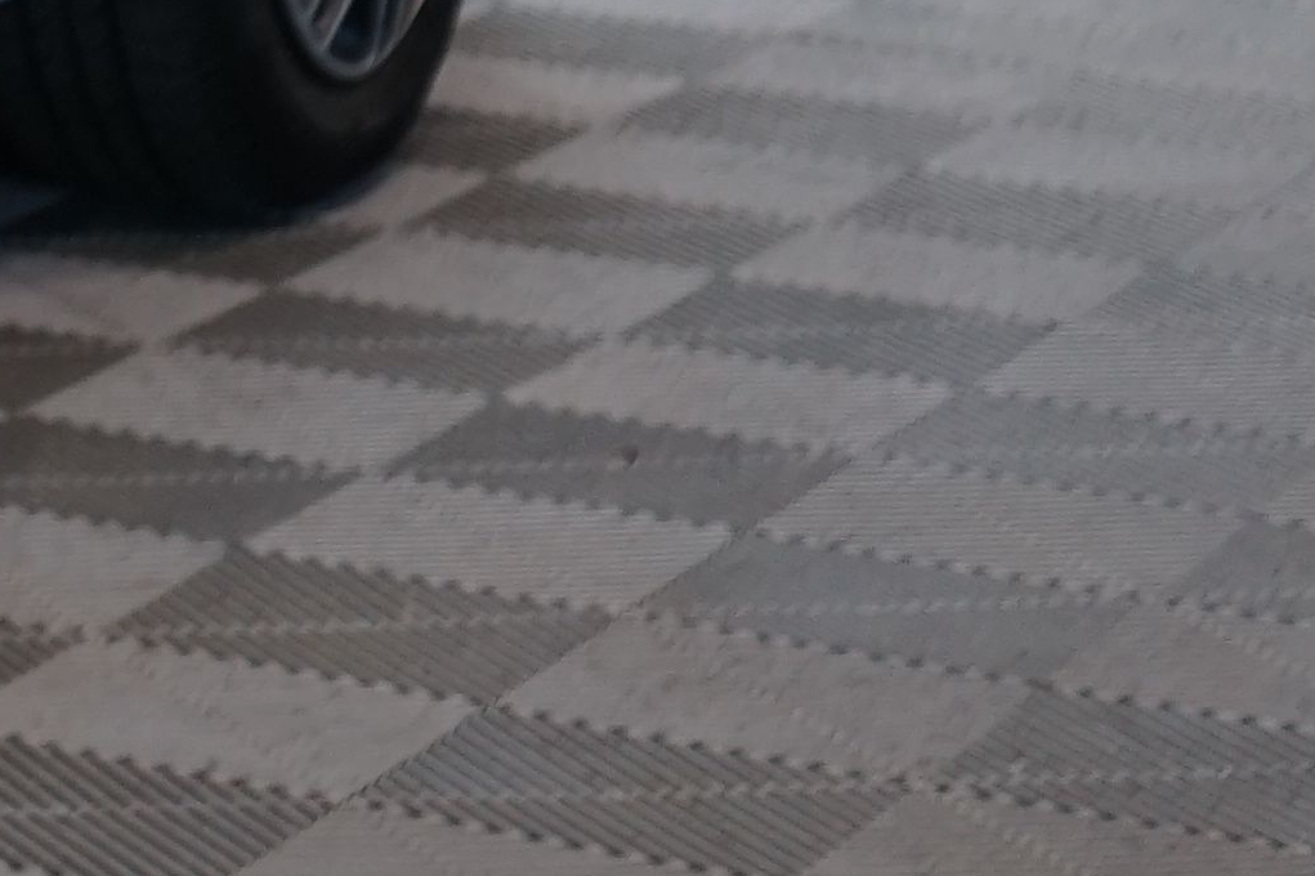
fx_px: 7084
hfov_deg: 8.9
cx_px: -2456
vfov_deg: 6.9
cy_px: -519
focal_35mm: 194
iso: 500
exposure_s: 1/30
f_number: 4
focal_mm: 33
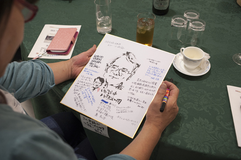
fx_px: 234
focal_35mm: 35
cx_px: 120
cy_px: 80
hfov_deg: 54.5
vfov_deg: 37.8
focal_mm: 35
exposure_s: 1/100
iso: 450
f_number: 5.6
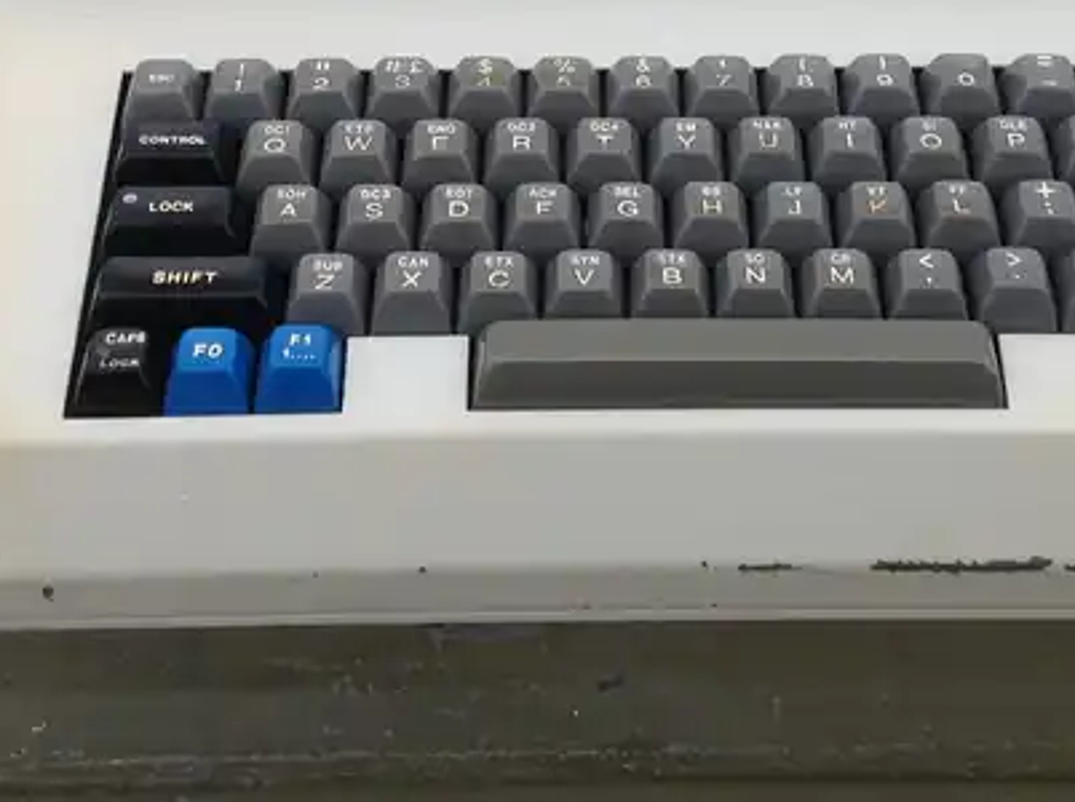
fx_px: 2697
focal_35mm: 87
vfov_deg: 16.3
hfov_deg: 22.5
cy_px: -126
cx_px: 620
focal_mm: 4.28
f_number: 2.4
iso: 50
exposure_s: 1/293
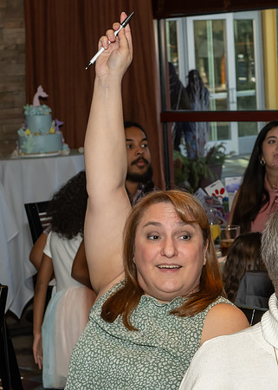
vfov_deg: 18.7
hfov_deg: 13.4
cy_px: 214
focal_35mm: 107
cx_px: 147
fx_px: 1185
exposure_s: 1/250
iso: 1000
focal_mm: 44
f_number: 7.1
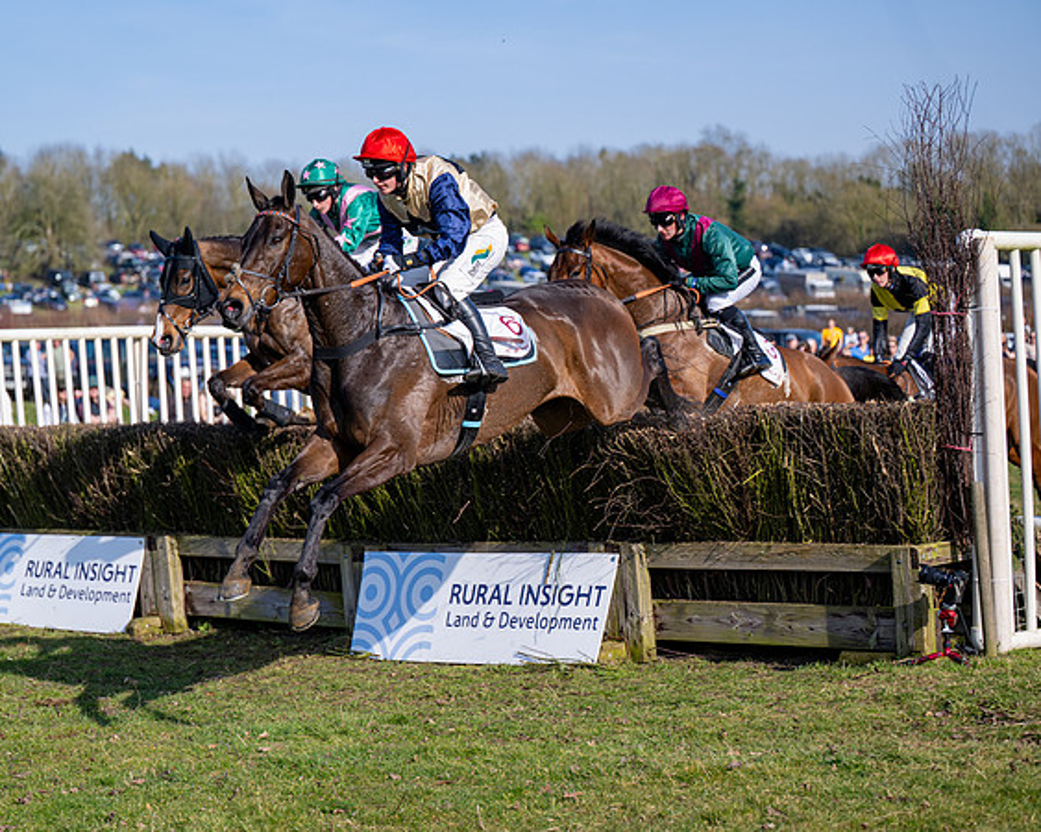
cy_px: 416
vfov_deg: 19.4
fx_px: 2430
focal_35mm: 79
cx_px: 460
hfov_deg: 24.2
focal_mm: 70
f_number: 2.8
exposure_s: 1/2000
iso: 100
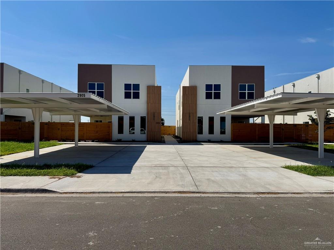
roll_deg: -0.7
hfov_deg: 71.6
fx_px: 232
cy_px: 125
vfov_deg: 56.8
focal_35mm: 24
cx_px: 167
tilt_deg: +0.1
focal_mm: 6.76
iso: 80
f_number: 1.78
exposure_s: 1/9009
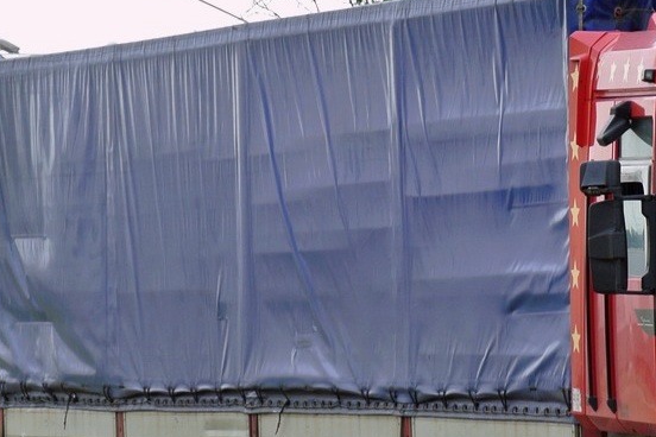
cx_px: 589
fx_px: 7361
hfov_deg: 5.1
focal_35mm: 404
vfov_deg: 3.4
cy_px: 290
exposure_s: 1/100
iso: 100
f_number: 4.8
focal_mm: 69
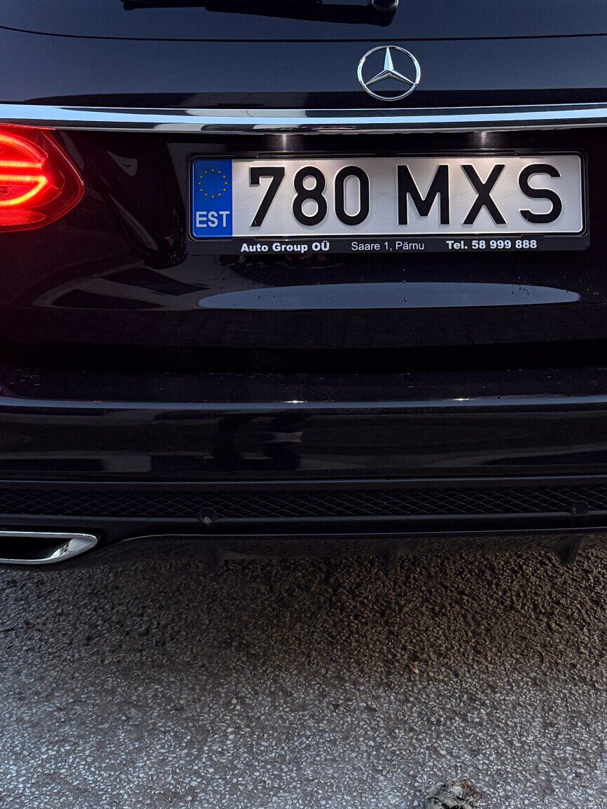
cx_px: 336
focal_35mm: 54
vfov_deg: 34.5
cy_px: 170
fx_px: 1263
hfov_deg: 27.0
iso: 200
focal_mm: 6.76
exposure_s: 1/50
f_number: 1.78
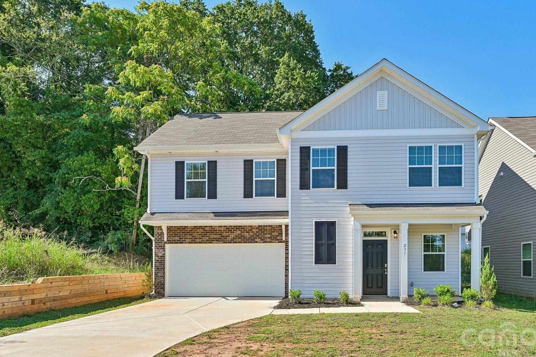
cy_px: 137
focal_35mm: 25
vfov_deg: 51.5
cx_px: 322
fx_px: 367
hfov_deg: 71.6
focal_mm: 19.5
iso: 100
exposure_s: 1/200
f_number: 8
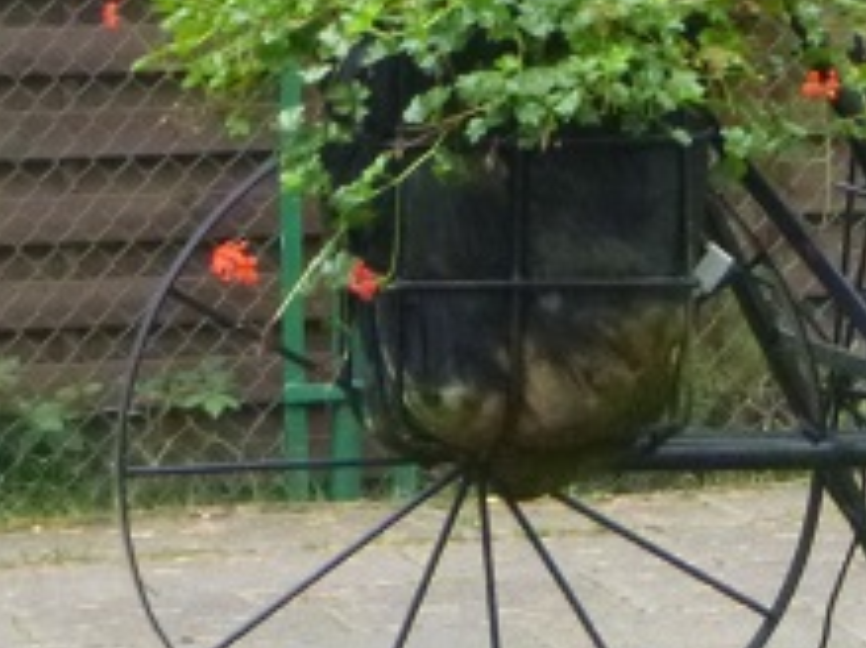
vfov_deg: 6.0
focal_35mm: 244
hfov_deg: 7.9
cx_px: 1451
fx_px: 6101
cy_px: -182
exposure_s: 1/60
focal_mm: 10.4
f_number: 5.1
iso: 400
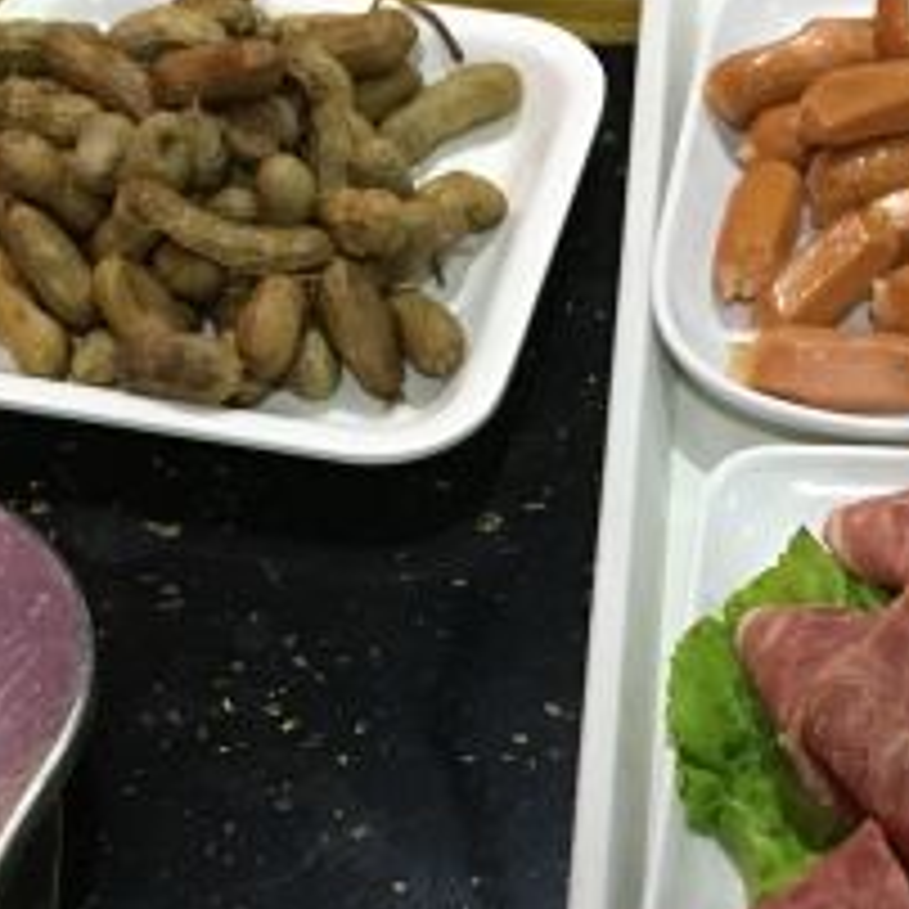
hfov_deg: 19.3
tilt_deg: -55.9
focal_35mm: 89
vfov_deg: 18.8
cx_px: 752
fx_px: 2644
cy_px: 979
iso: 200
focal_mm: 4.15
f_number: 2.2
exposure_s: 1/33
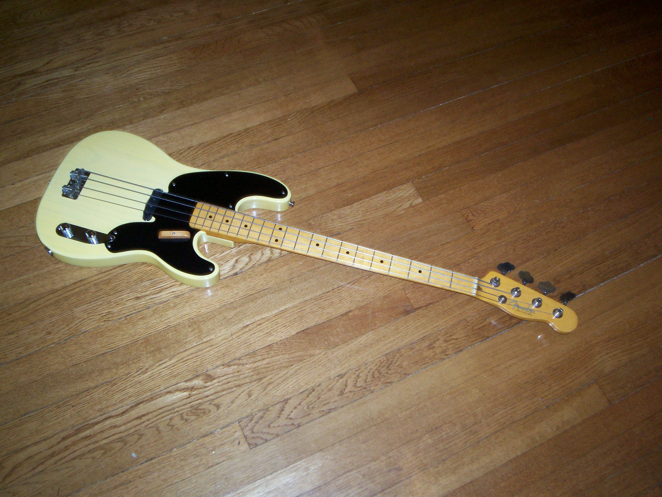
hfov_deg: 51.4
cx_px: 331
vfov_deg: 39.7
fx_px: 688
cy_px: 248
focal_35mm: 36
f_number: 4.5
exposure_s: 1/64
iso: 140
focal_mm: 5.9
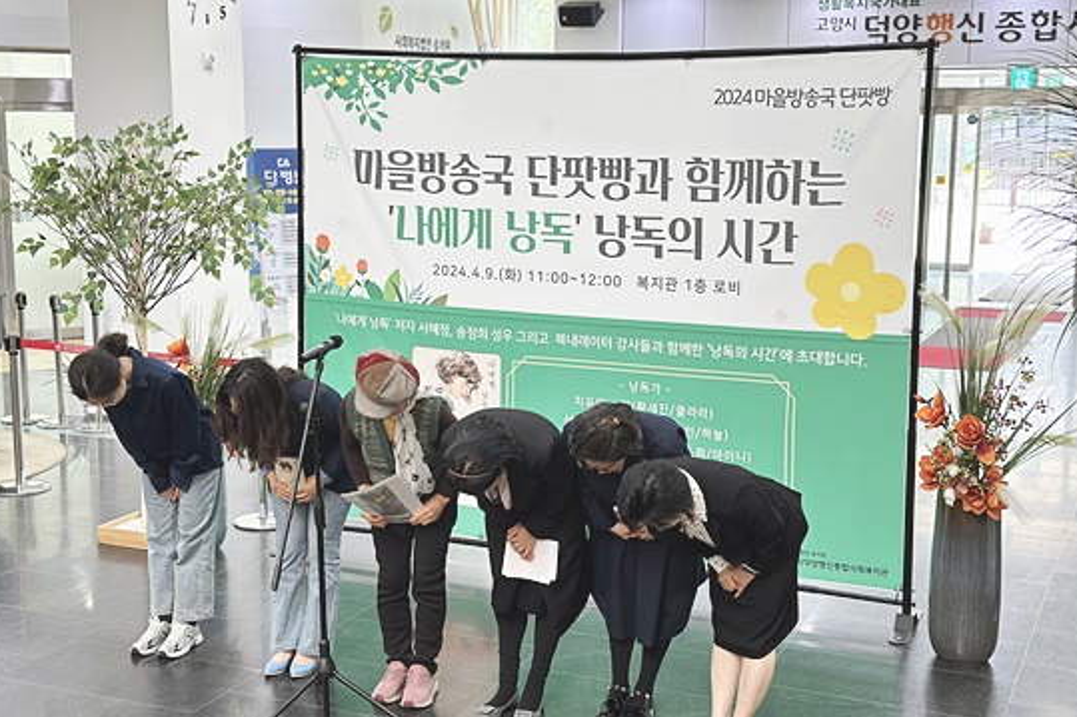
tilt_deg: -7.9
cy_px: 331
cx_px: 538
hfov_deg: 38.9
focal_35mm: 51
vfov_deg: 26.5
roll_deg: -0.2
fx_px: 1525
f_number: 1.78
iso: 100
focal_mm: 6.86
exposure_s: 1/120
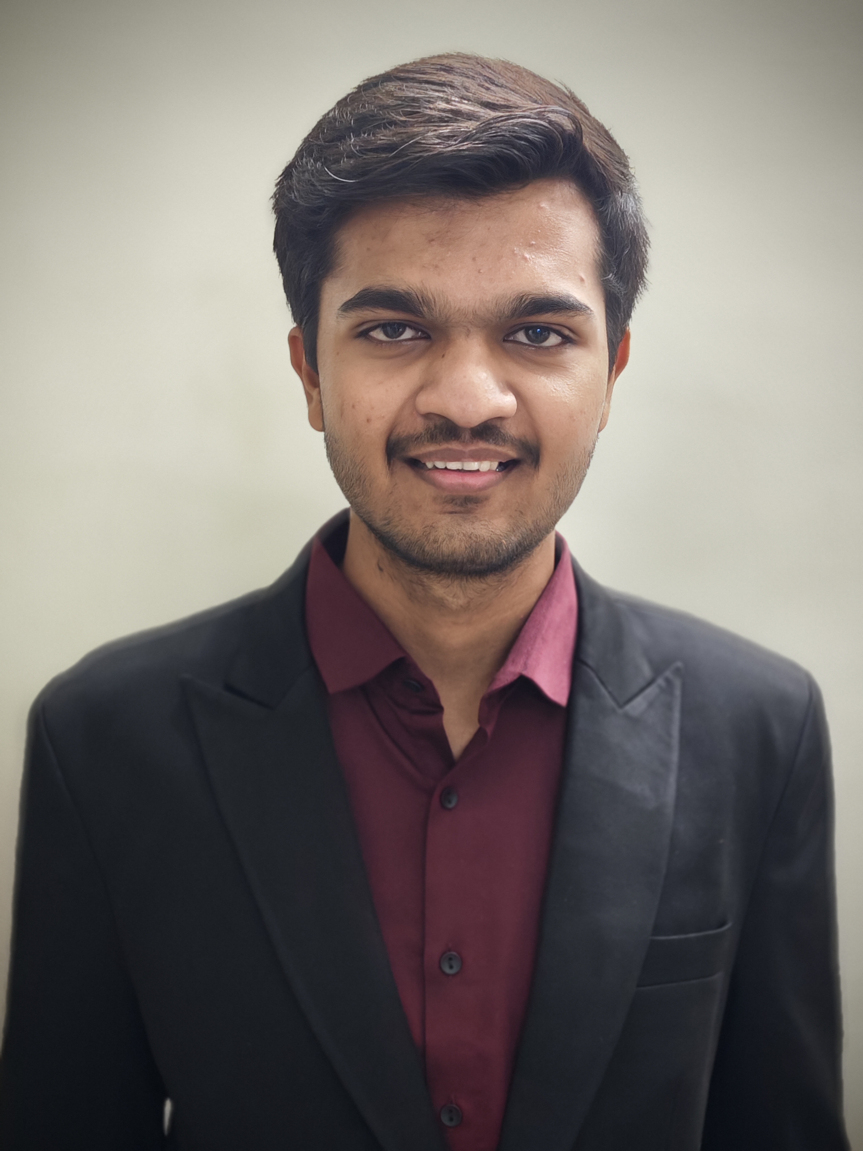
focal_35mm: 50
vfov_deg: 38.2
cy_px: 576
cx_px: 432
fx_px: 1662
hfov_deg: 29.1
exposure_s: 1/33.3
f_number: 0.95
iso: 320
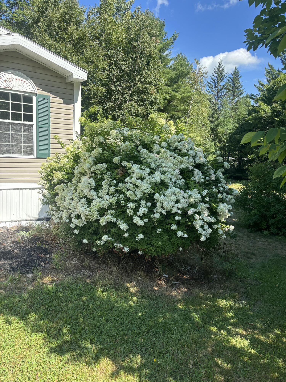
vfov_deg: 67.3
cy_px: 191
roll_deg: -5.1
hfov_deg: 53.1
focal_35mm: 26
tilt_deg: -5.3
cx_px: 143
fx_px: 286
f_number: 1.6
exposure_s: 1/903
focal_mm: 5.96
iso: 50
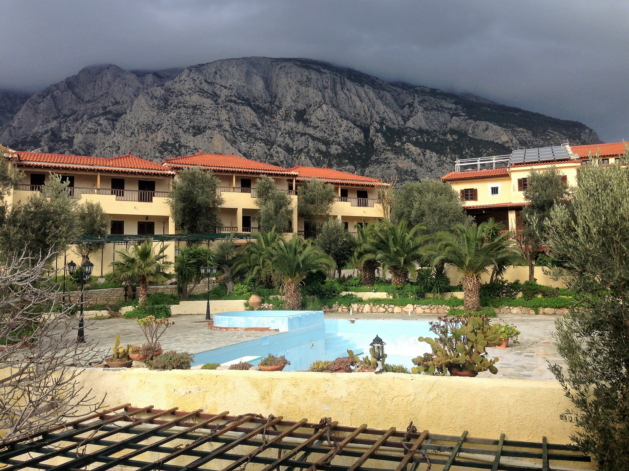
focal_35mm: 33
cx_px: 314
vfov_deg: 42.9
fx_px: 600
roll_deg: +0.0
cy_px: 236
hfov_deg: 55.4
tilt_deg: +4.3
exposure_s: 1/742
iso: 50
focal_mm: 4.12
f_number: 2.4
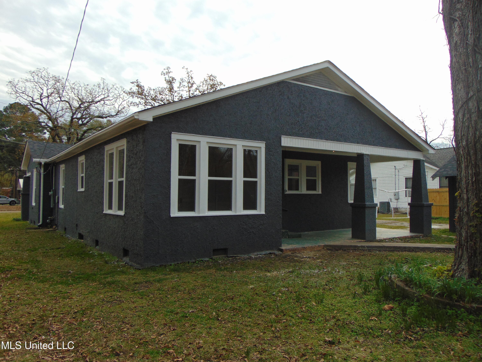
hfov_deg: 65.3
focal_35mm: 27
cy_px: 181
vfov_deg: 51.4
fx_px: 376
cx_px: 241
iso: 80
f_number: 3
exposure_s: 1/500
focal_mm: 4.9
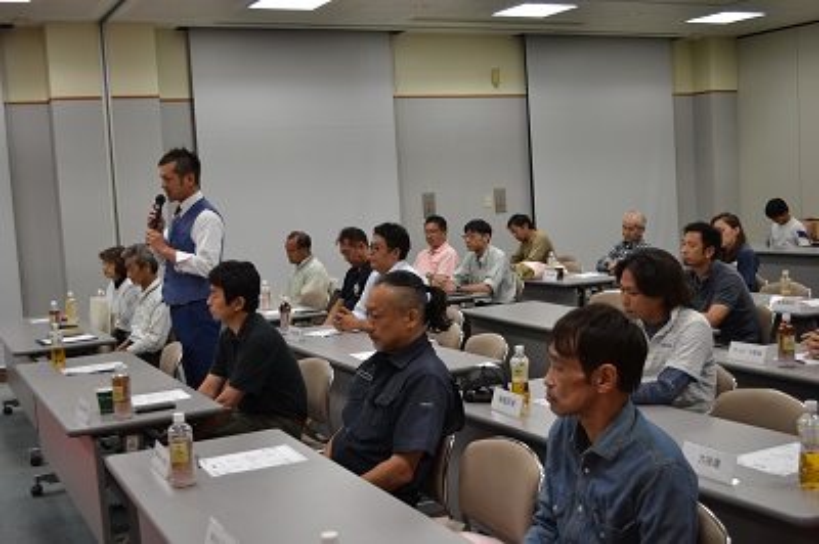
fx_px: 955
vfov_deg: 31.8
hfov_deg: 46.4
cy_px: 272
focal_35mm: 42
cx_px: 410
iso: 400
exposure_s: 1/80
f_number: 4.5
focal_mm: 28
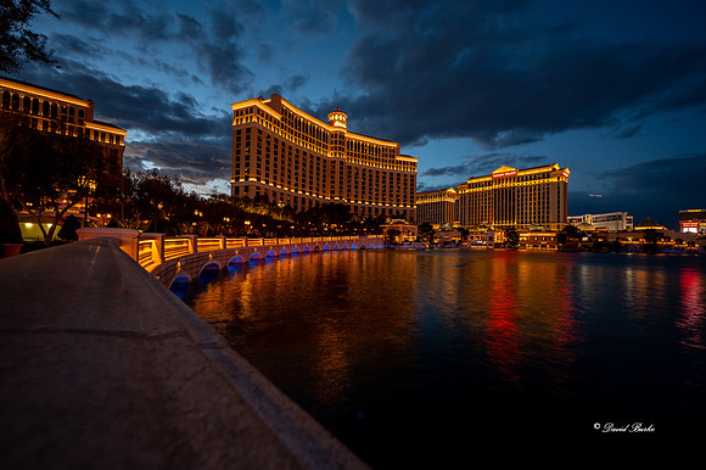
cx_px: 353
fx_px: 274
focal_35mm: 14
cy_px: 235
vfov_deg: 81.1
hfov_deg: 104.3
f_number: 11
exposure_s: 2
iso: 100
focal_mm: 14
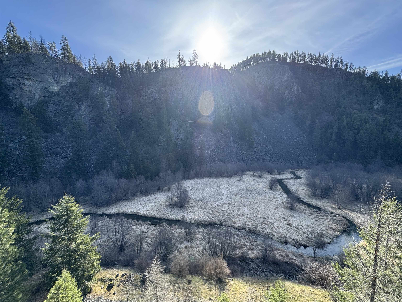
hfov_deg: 102.1
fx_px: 163
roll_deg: -1.5
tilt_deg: -4.2
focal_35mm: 14
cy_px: 151
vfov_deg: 85.7
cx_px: 201
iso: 40
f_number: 2.2
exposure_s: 1/479
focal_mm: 2.22
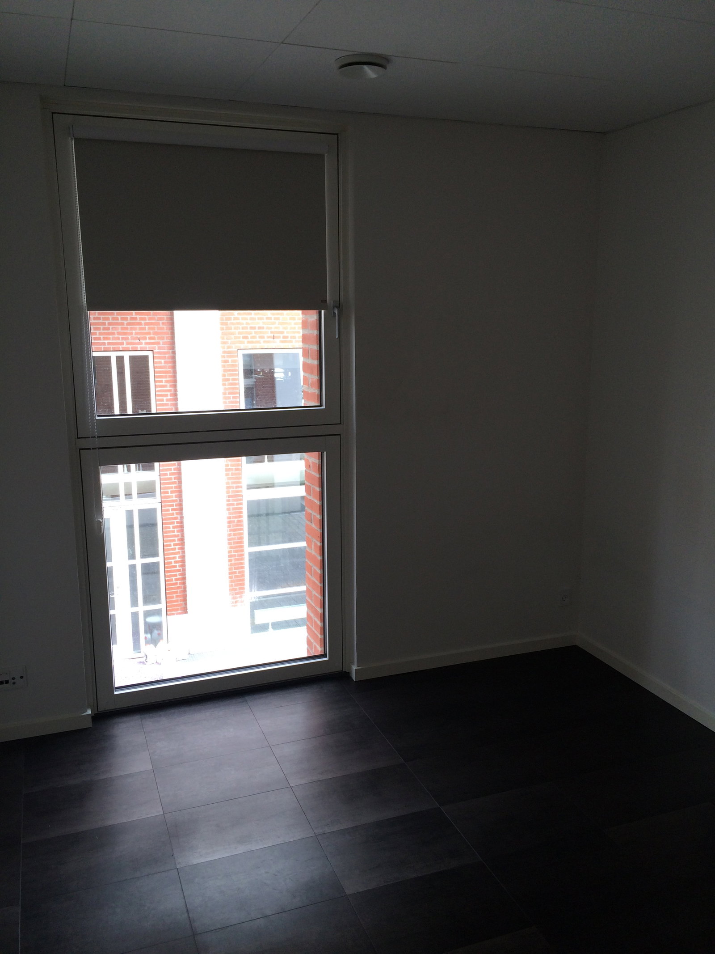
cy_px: 477
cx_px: 358
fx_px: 799
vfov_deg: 61.7
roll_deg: -0.2
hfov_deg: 48.2
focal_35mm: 29
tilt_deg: -11.0
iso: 50
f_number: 2.2
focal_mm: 4.15
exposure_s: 1/100
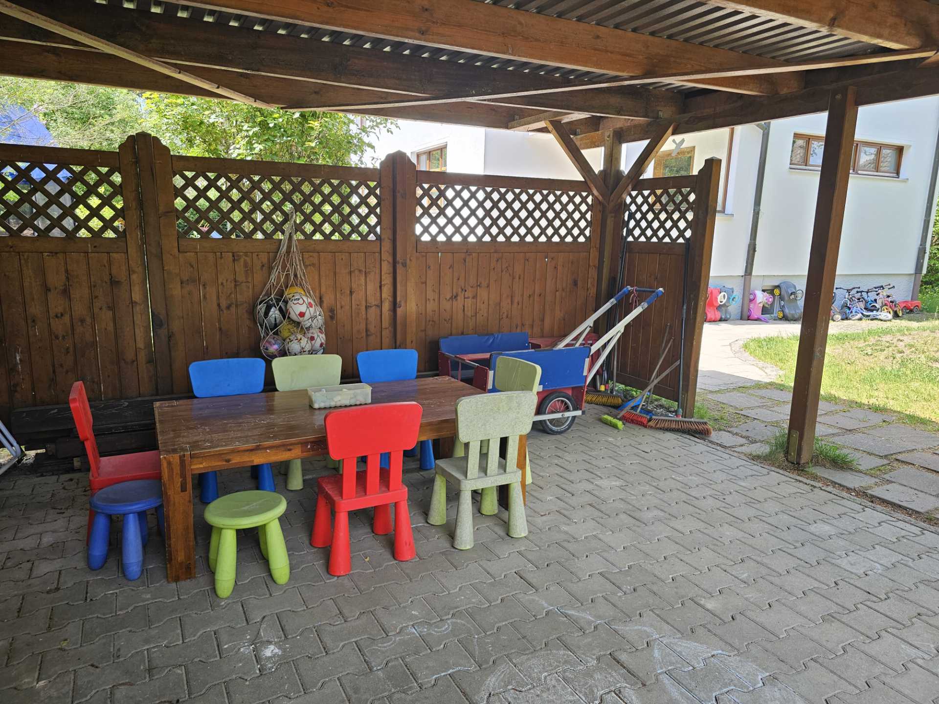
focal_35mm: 23
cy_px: 352
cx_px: 470
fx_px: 624
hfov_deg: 73.9
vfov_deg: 58.9
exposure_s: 1/180
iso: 32
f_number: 1.7
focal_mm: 6.3
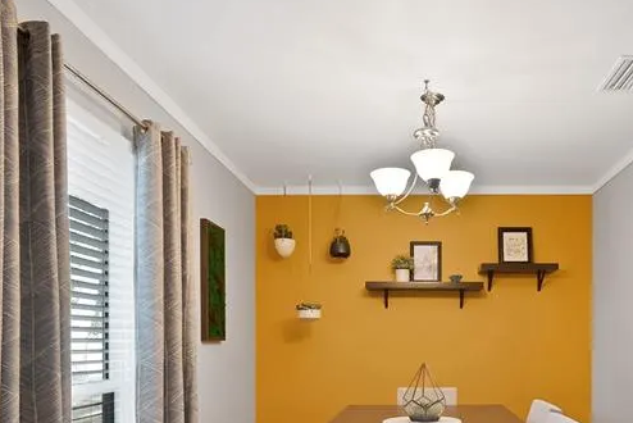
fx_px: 510
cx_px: 428
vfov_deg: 42.6
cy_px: 349
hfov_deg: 61.9
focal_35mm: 29
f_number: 9
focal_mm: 14
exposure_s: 1/2.5
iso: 640
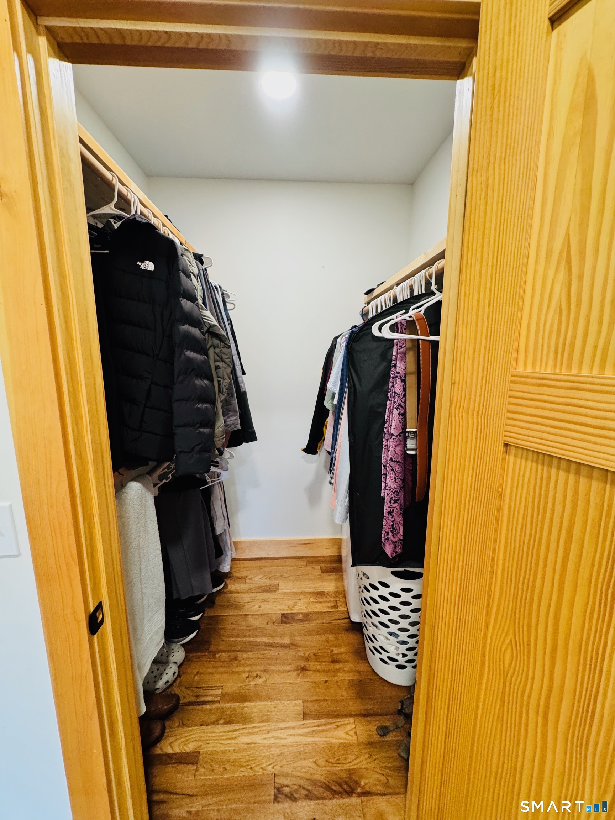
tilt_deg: -10.6
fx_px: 332
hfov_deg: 85.7
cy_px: 410
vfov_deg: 102.1
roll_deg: -0.1
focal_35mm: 14
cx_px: 308
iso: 250
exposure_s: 1/63
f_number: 2.2
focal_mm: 2.22
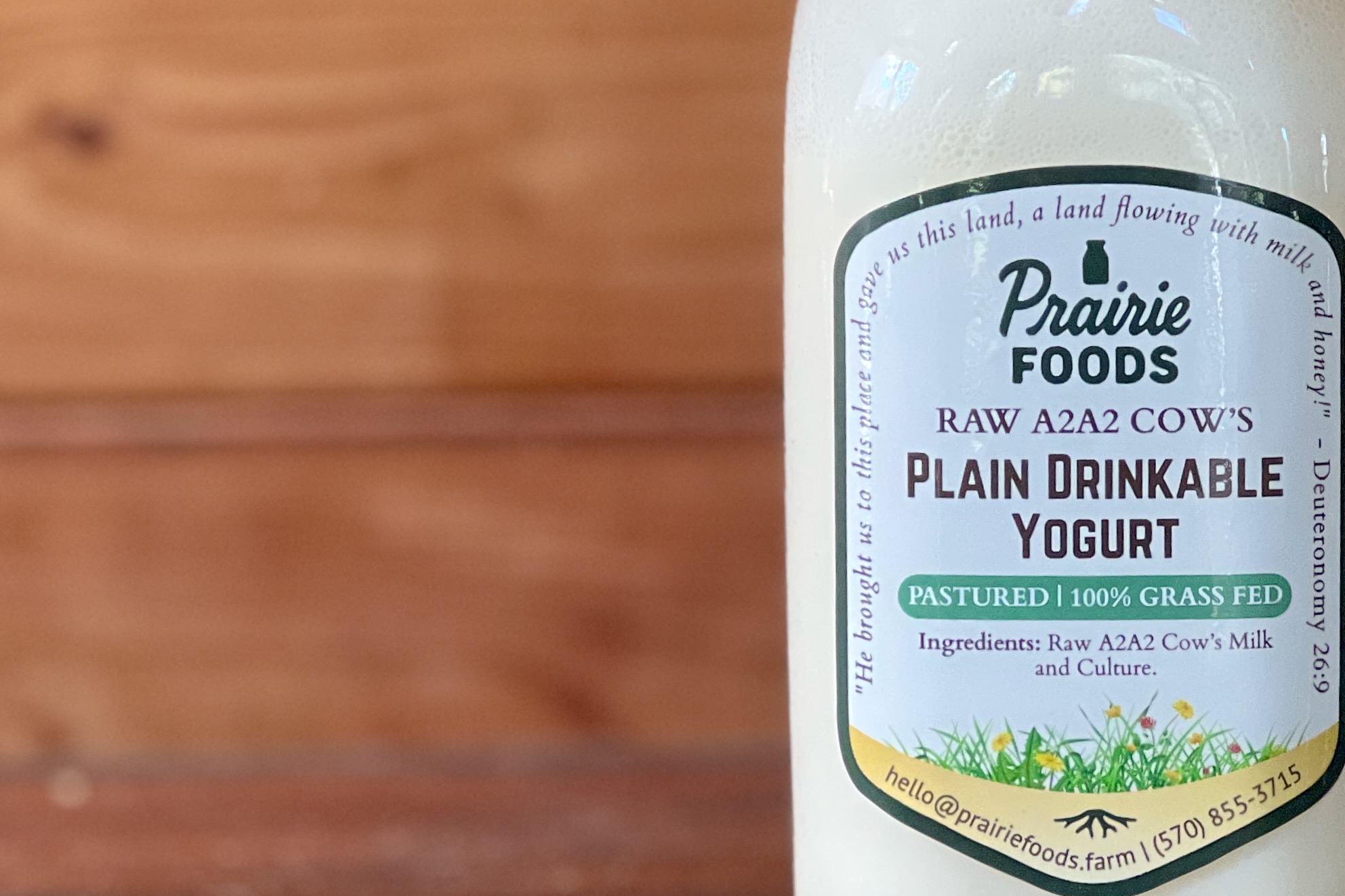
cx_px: 1101
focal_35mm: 144
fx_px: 5379
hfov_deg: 14.2
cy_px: 397
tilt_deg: -4.7
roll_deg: -1.3
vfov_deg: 9.5
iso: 250
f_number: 2.8
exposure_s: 1/65
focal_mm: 9
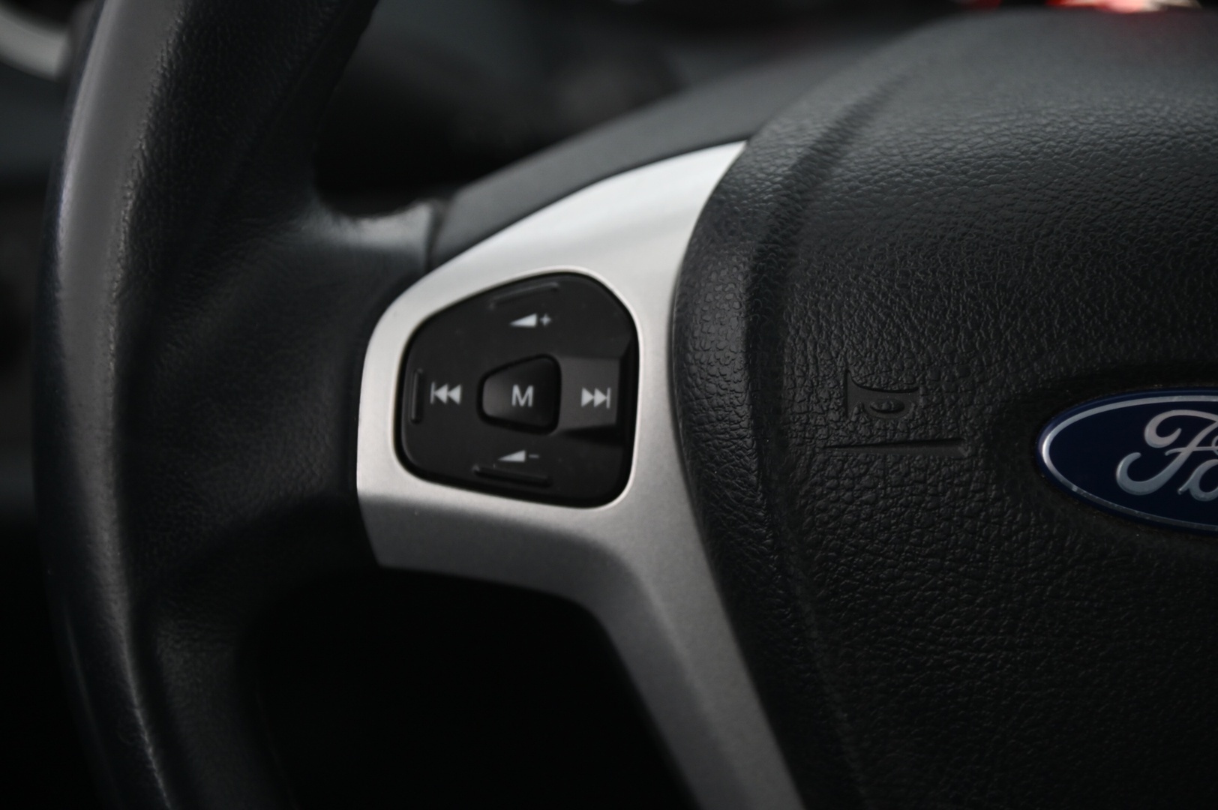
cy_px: 405
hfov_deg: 17.1
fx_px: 4057
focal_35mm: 120
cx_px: 609
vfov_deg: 11.4
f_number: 4
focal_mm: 120
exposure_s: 1/25
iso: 2000
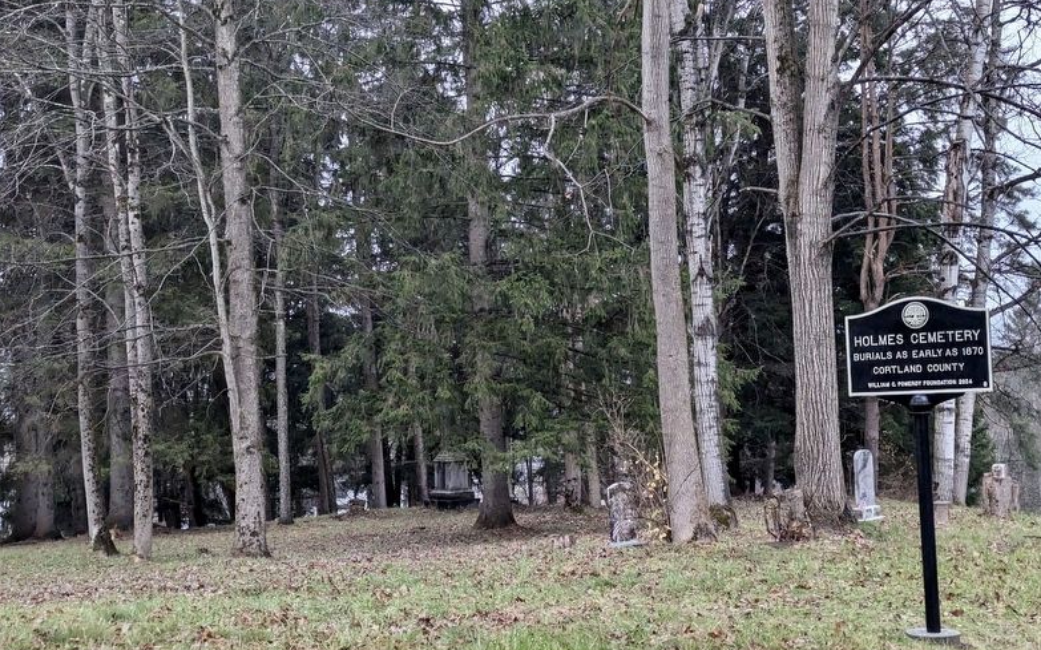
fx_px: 1475
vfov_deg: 24.8
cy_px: 363
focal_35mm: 52
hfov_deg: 38.9
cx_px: 520
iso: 738
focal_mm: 6.81
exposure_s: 1/99.9
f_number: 1.85
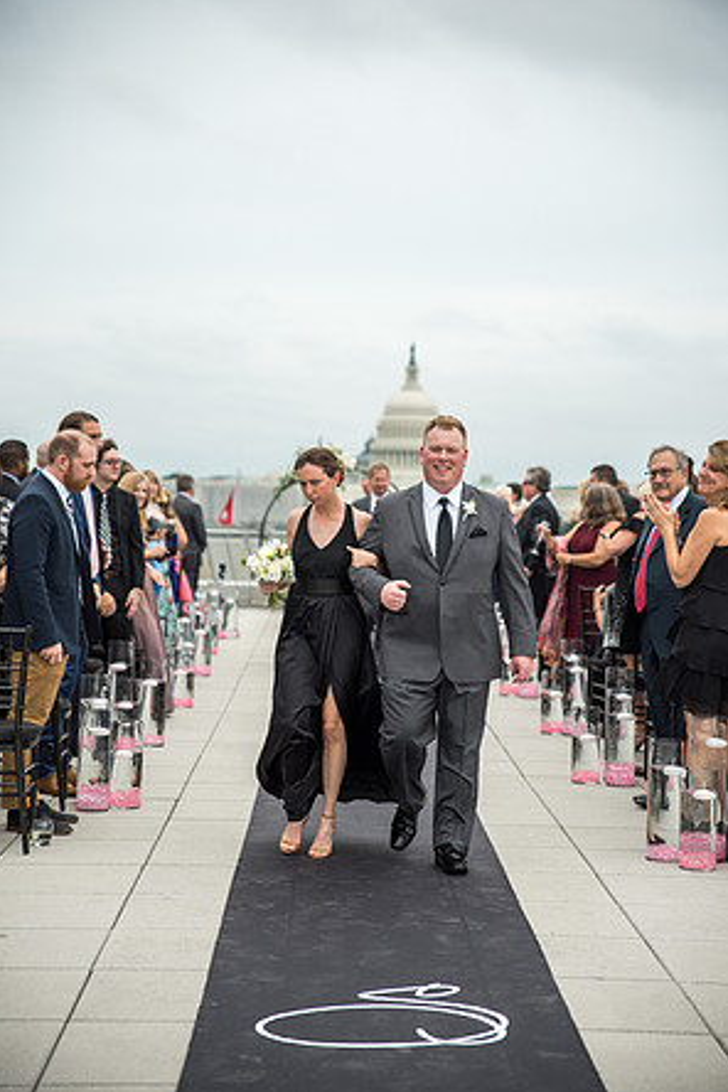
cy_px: 541
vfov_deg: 28.5
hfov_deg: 19.2
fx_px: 2153
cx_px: 366
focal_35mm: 71
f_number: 2.8
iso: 200
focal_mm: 70
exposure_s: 1/800
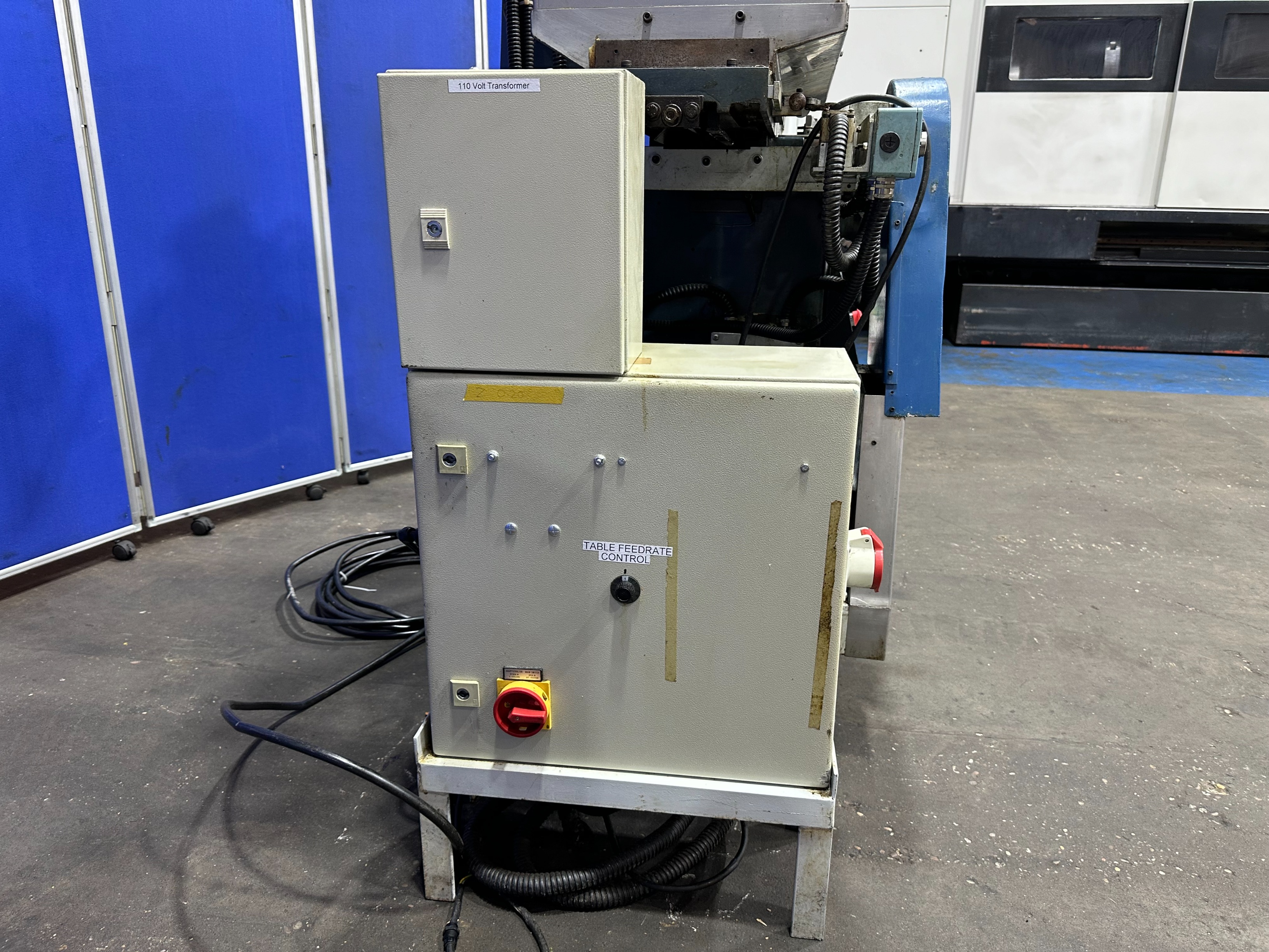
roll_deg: -0.8
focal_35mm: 24
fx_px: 880
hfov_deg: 71.6
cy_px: 476
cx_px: 634
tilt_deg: -17.0
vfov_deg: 56.8
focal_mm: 6.86
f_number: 1.78
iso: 160
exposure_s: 1/50
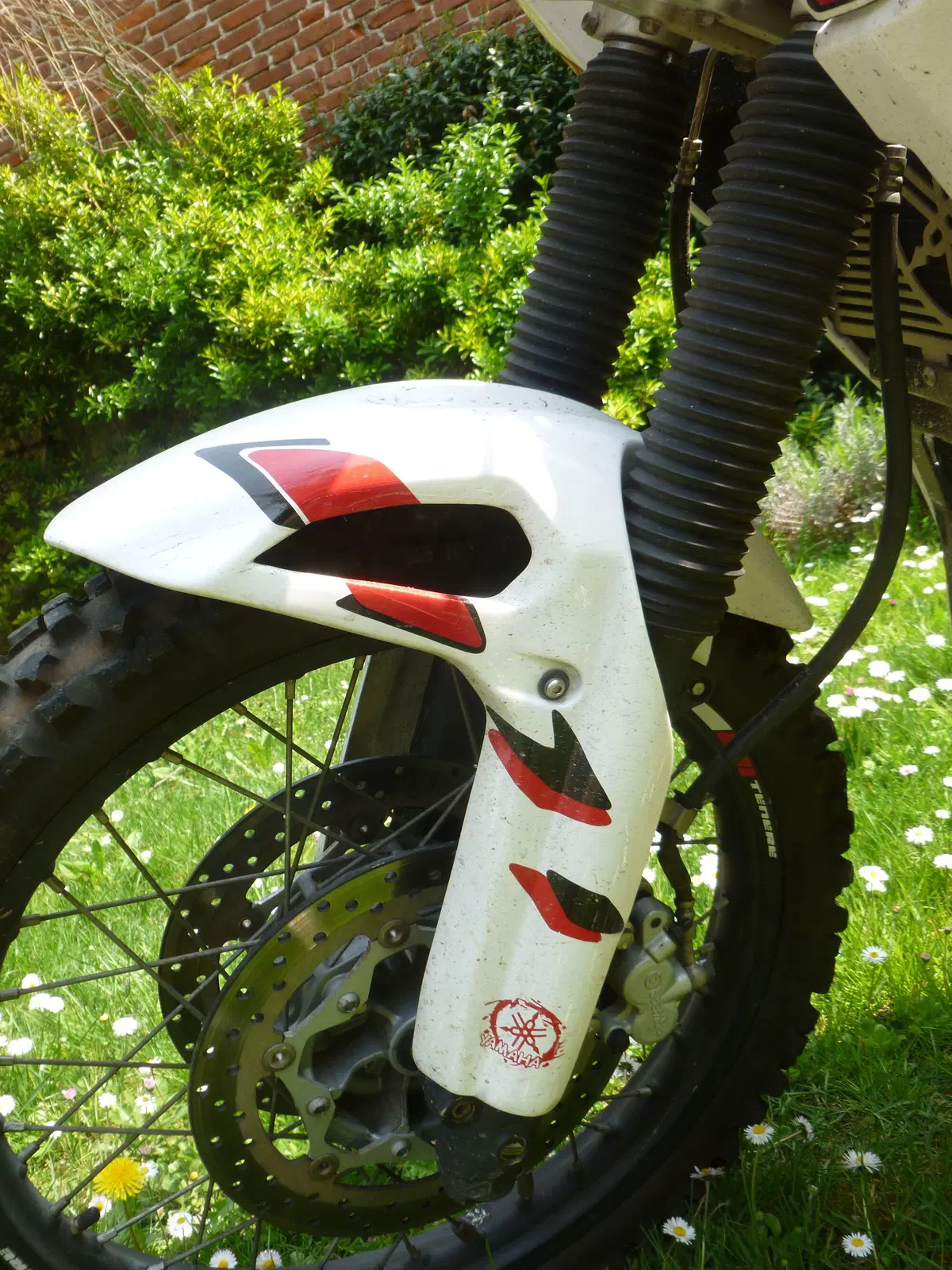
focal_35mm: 30
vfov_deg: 60.0
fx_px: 1100
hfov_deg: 46.8
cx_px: 476
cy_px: 635
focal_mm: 5.4
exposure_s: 1/200
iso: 100
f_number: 3.4
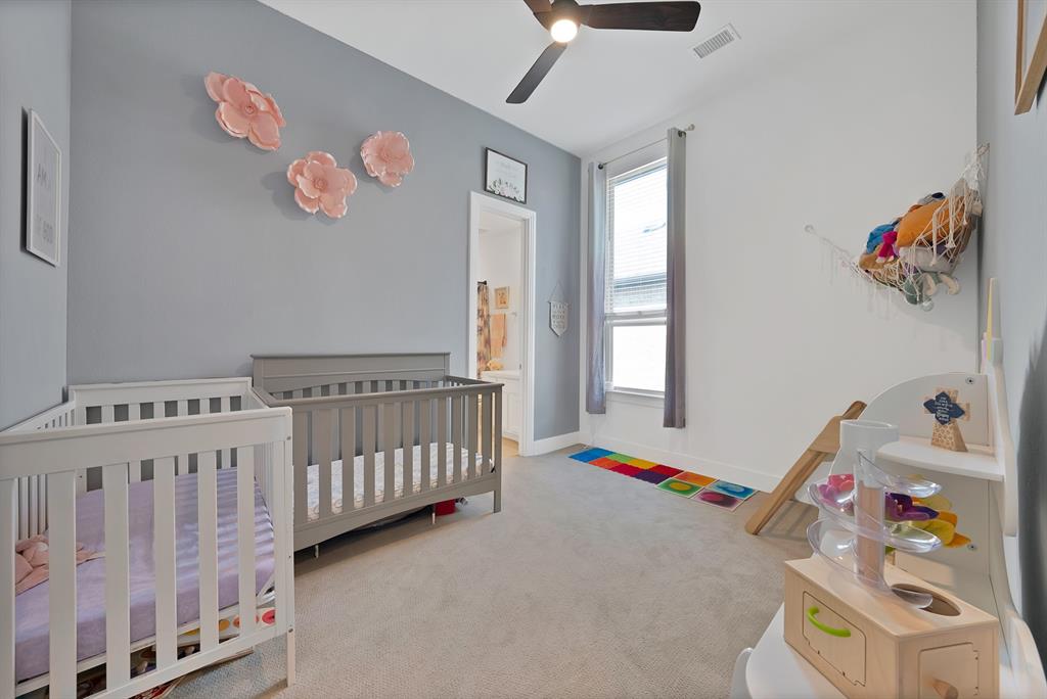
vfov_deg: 90.1
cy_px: 350
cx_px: 524
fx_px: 349
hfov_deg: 112.6
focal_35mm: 12
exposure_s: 1/5
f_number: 9
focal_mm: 12
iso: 640
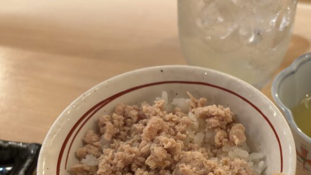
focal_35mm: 40
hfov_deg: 49.3
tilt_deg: -49.1
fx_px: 330
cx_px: 216
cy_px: 145
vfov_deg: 28.9
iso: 400
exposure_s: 1/50
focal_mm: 5.96
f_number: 1.6
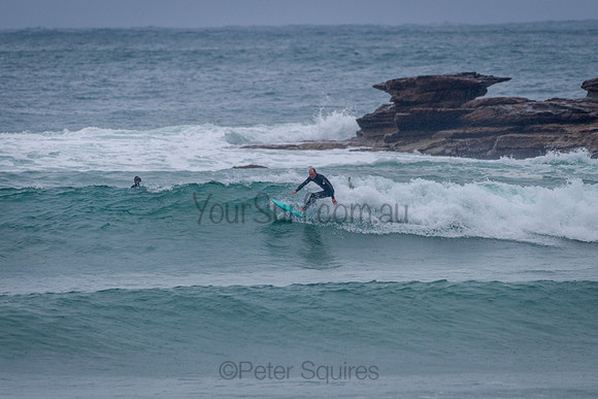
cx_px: 299
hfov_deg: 3.4
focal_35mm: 613
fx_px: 10177
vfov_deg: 2.2
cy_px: 200
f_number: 5.6
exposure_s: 1/2000
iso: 640
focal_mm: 500
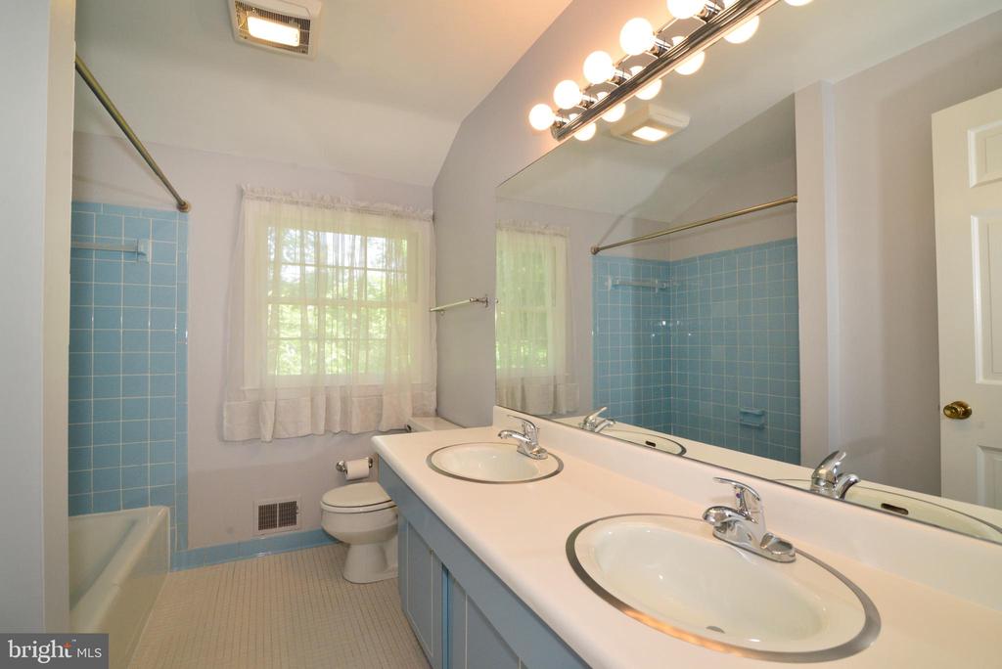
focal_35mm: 16
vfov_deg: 73.8
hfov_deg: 96.7
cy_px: 334
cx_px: 501
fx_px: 446
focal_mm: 16
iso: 1600
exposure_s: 1/125
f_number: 8
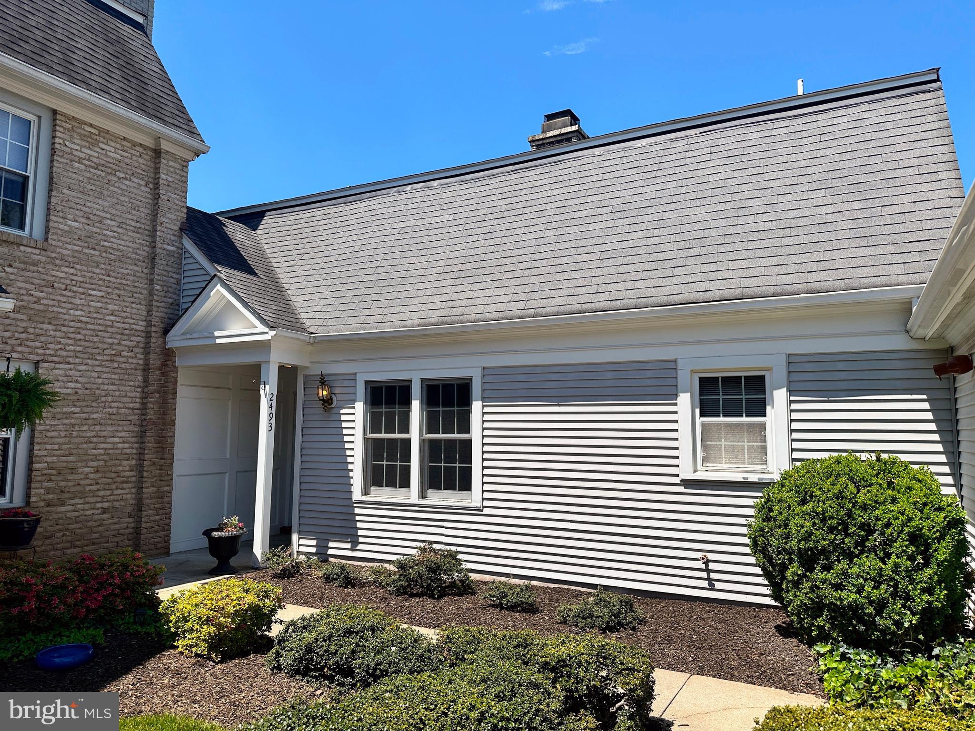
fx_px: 676
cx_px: 488
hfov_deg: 71.6
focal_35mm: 24
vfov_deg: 56.8
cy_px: 366
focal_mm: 6.86
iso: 80
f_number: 1.78
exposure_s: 1/4545
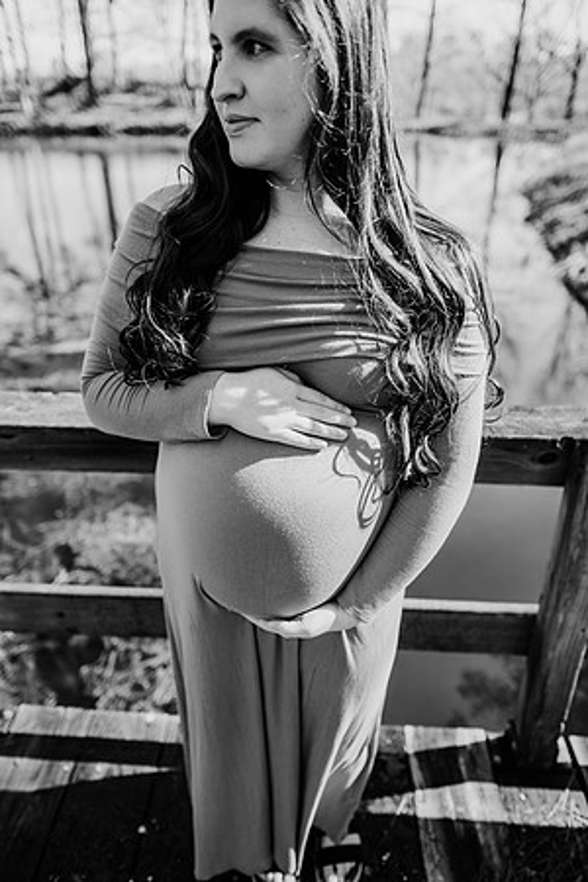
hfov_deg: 53.1
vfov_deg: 73.7
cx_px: 294
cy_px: 441
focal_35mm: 24
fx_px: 588
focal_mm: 24
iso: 100
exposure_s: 1/500
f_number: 2.2
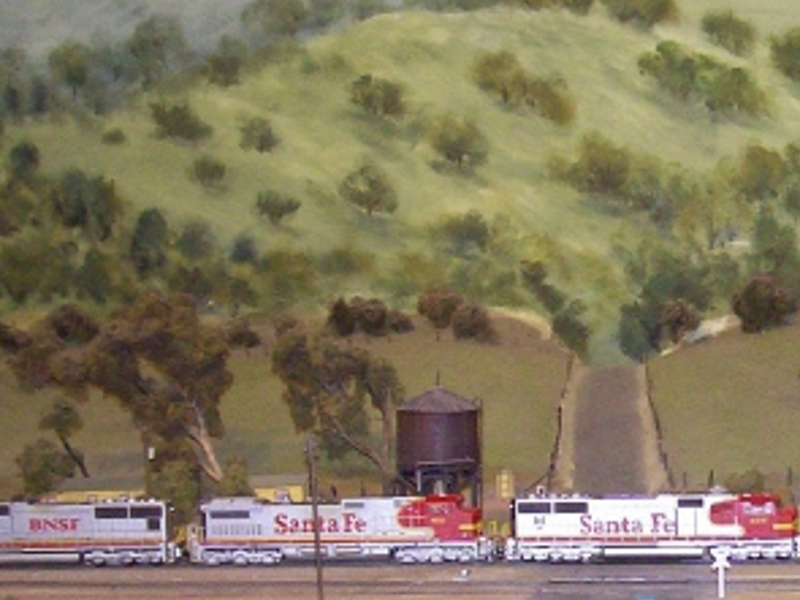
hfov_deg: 19.9
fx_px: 2241
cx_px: 697
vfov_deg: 15.1
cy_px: 498
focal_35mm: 97
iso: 140
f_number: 2.7
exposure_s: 1/64
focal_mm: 6
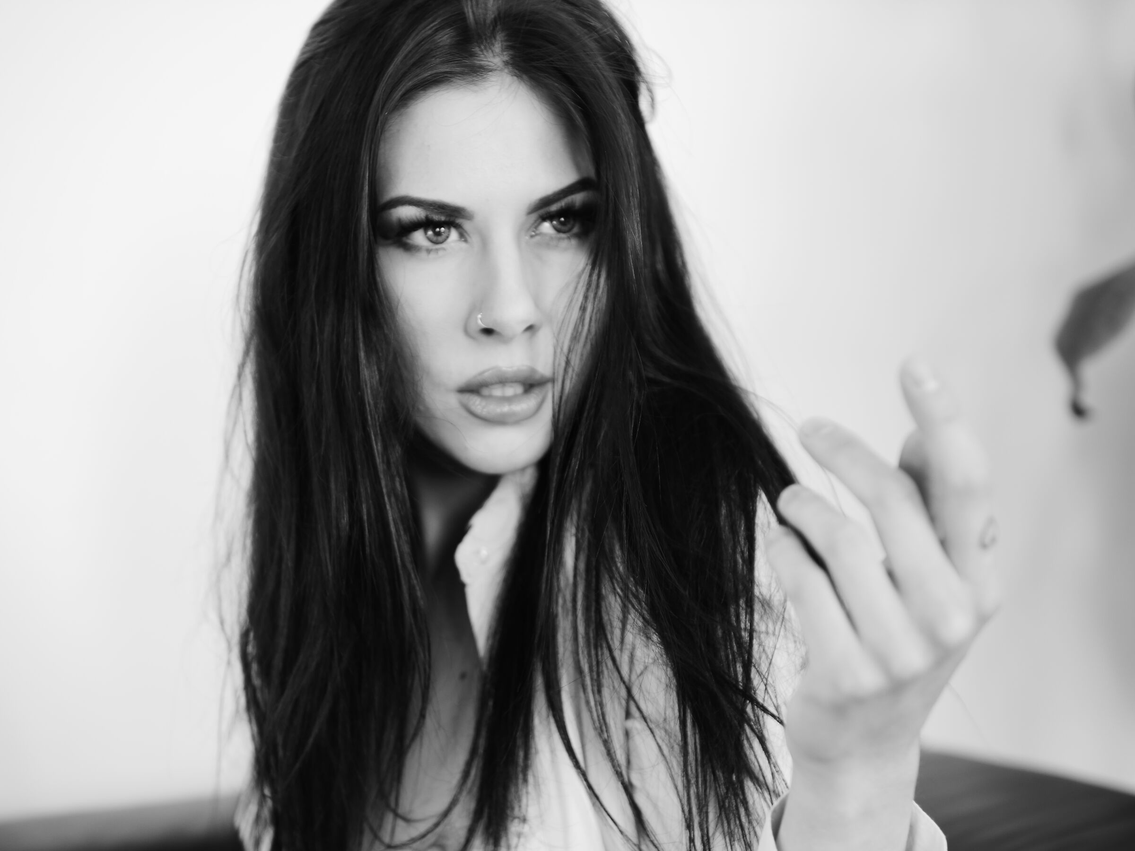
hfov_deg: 32.2
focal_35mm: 60
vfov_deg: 24.4
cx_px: 568
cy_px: 426
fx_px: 1967
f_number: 1.4
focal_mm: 30
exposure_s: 1/125
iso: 200
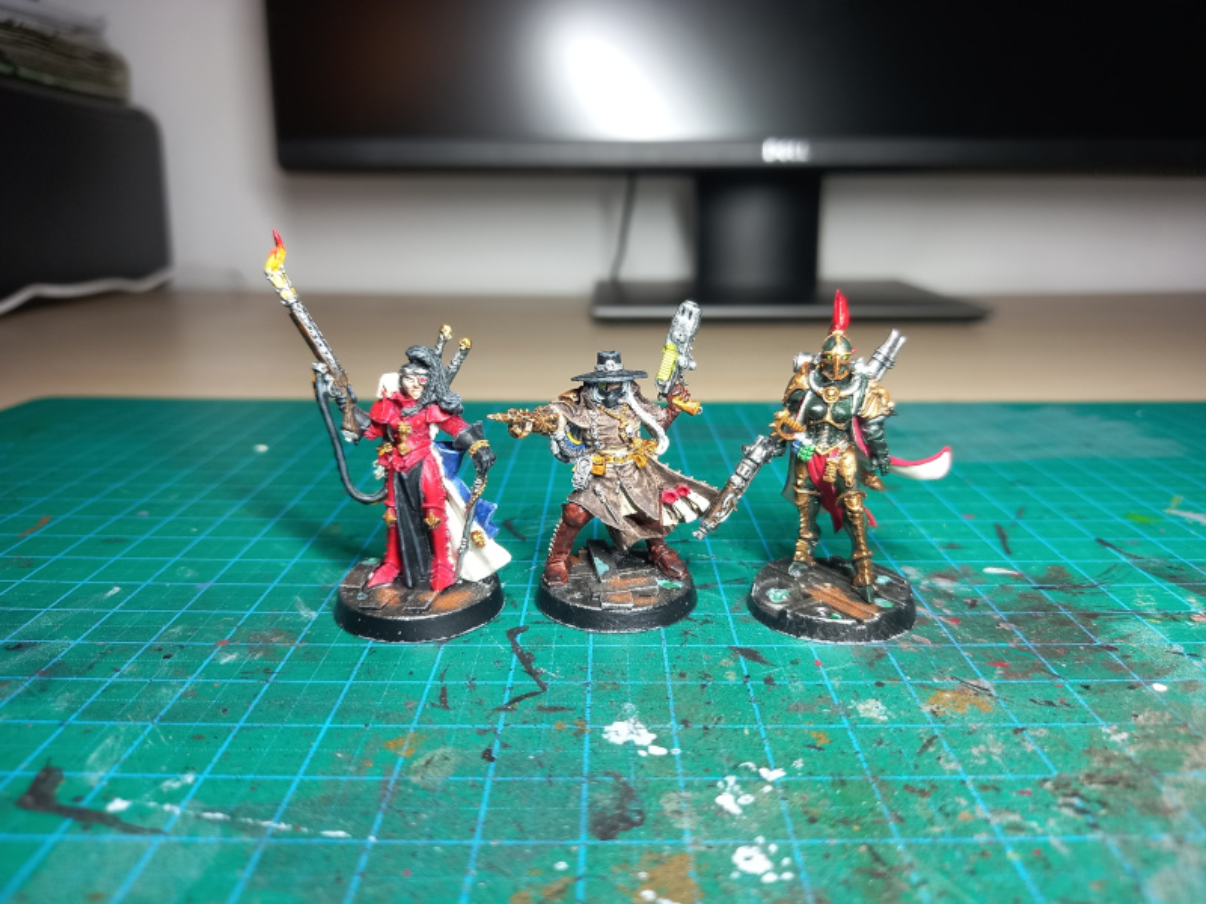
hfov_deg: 69.4
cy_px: 452
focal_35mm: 25
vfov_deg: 54.9
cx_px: 603
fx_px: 871
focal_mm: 4.6
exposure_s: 1/50
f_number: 2
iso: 125
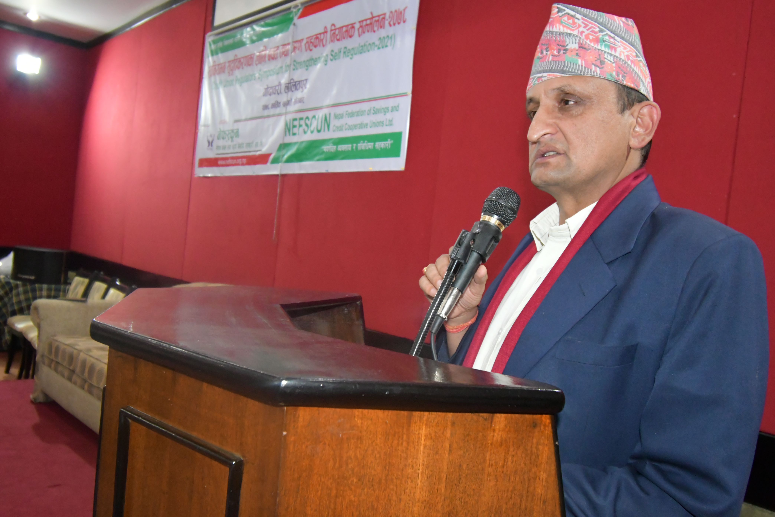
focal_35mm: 30
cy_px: 258
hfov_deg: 61.9
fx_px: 646
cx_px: 388
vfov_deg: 43.6
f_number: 5.6
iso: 5000
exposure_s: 1/60
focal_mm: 20
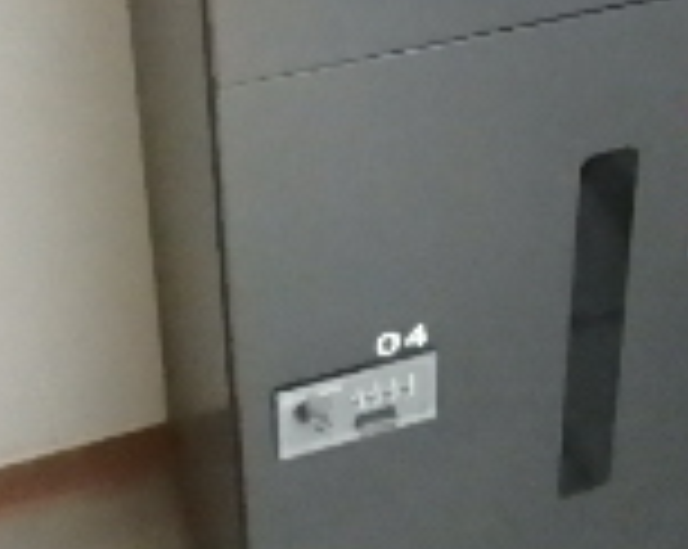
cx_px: 526
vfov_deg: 17.1
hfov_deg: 22.0
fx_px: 1749
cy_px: -94
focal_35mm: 86
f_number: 3.5
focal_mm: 3.7
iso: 1600
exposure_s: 1/6
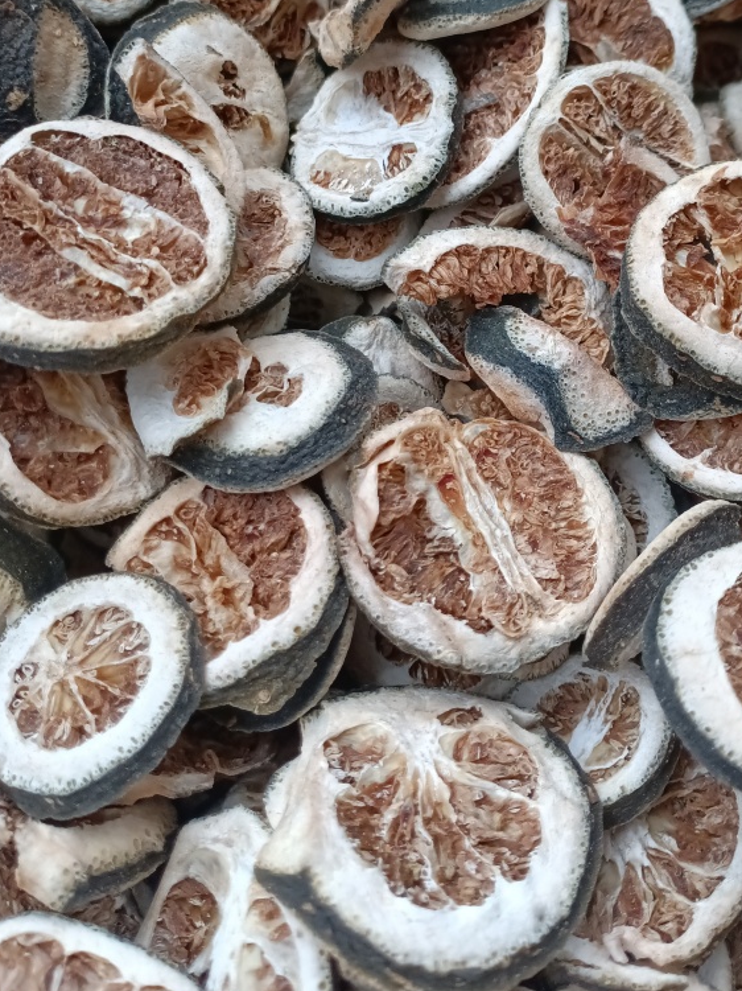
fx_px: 1058
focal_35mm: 37
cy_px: 316
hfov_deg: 38.5
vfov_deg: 49.1
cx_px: 440
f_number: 1.8
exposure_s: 1/120
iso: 167
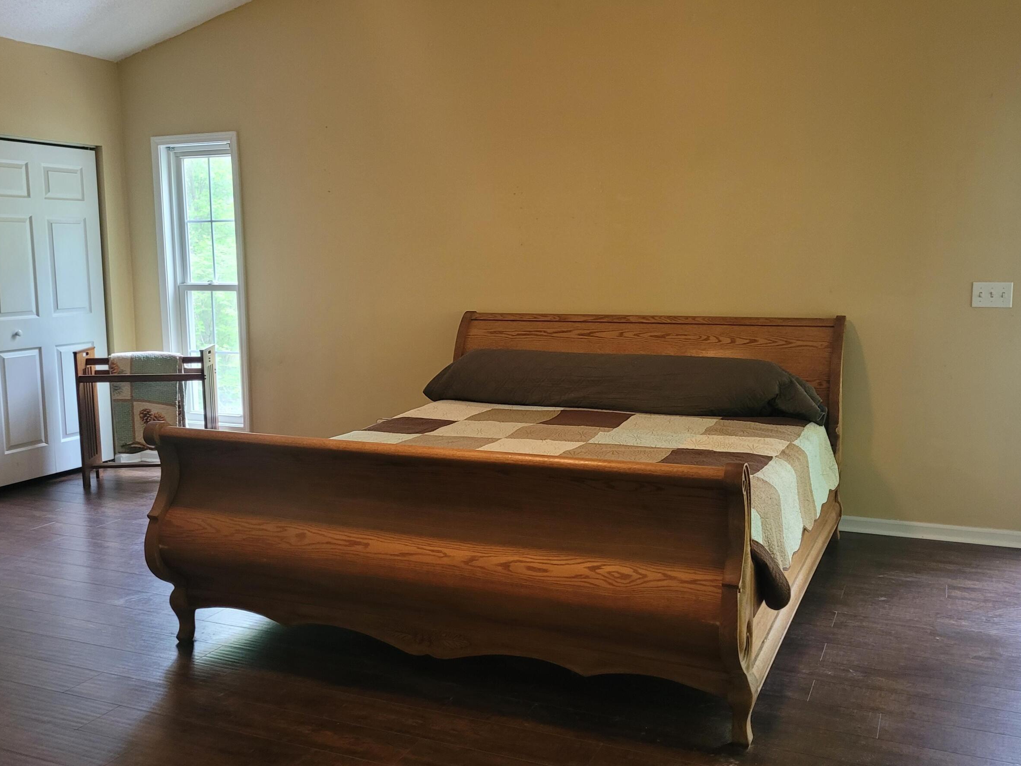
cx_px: 513
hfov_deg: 55.4
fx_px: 973
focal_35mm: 33
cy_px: 389
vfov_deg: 42.9
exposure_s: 1/40
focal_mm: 5.4
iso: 250
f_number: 1.8
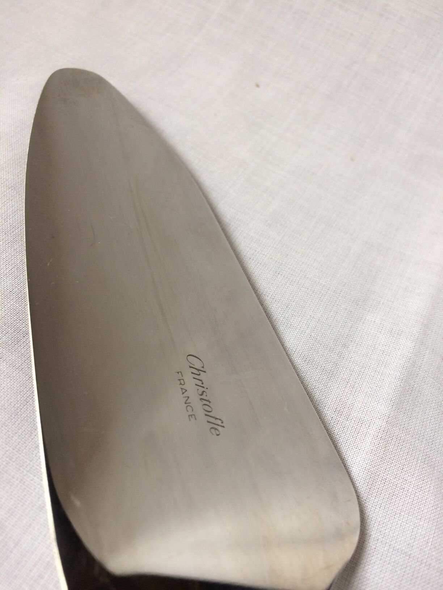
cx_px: 222
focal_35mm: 29
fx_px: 495
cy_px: 295
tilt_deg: -52.5
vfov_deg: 61.7
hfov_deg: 48.2
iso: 40
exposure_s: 1/33
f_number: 2.2
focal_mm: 4.15
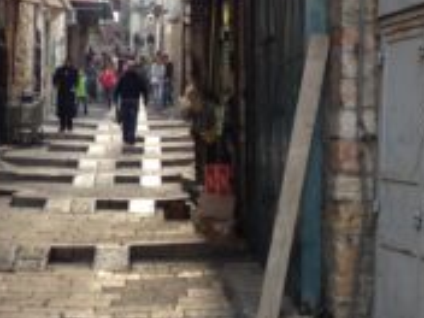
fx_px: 919
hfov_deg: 25.7
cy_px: 157
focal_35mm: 75
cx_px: 108
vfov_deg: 19.6
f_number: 2.4
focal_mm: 4.12
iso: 50
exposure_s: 1/40
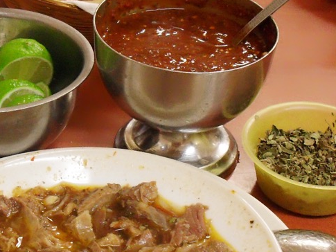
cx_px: 62
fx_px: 913
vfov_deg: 15.7
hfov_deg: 20.6
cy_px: 152
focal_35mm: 94
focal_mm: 6.3
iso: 200
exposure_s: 1/15
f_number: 2.8
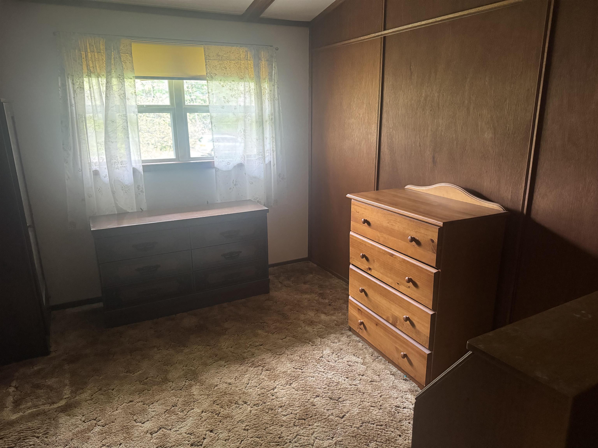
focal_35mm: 24
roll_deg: -0.1
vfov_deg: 56.8
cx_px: 299
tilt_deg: -16.0
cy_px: 224
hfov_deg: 71.6
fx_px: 415
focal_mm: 6.76
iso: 800
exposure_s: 1/54
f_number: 1.78
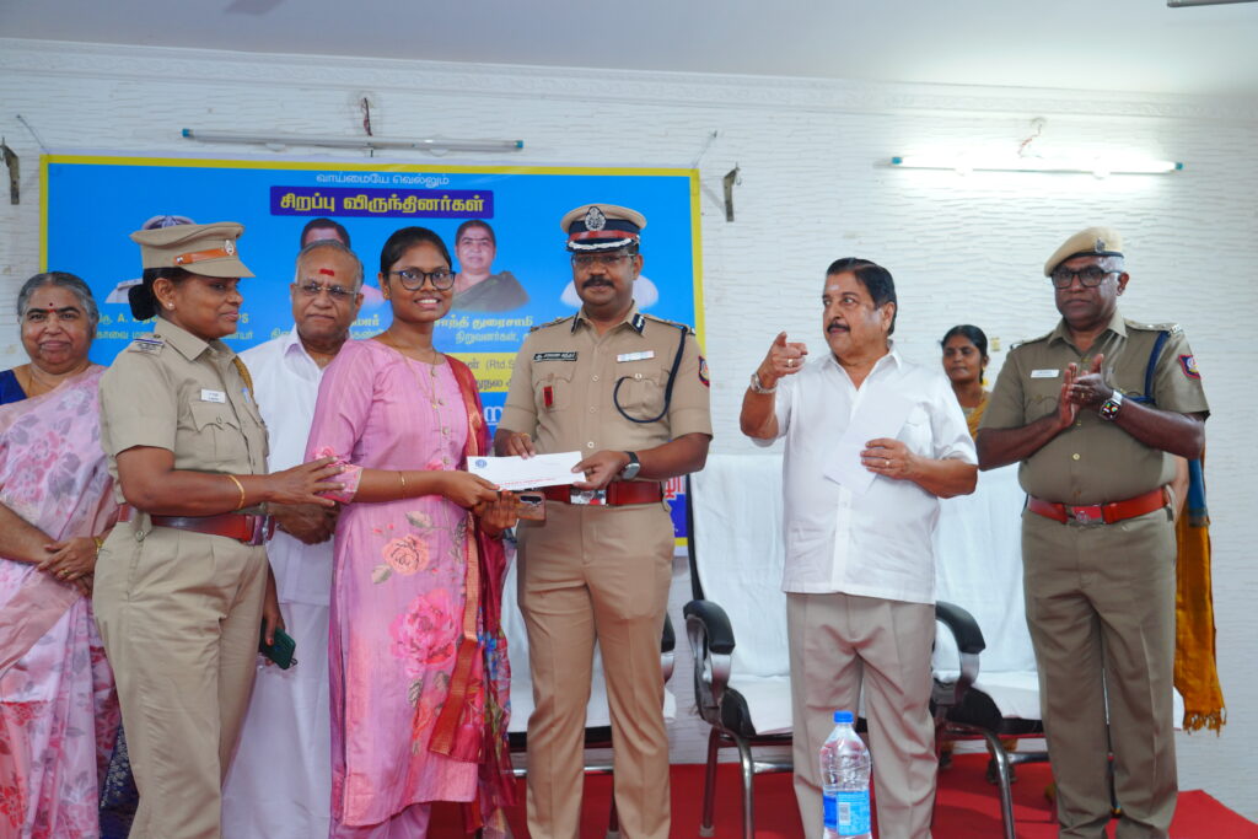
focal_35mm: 36
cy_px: 420
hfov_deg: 53.1
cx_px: 629
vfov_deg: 36.9
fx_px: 1258
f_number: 4
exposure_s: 1/160
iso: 1250
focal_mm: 36
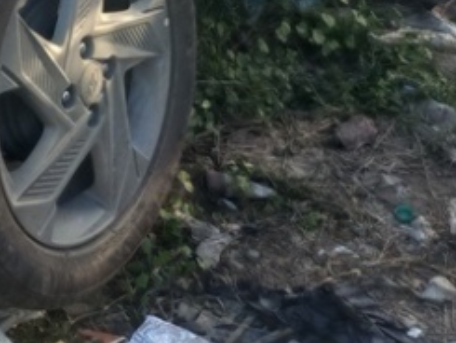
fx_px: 1344
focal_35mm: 102
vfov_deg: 12.9
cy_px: -306
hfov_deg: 18.2
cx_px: -95
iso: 50
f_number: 1.8
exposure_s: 1/394
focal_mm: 4.65
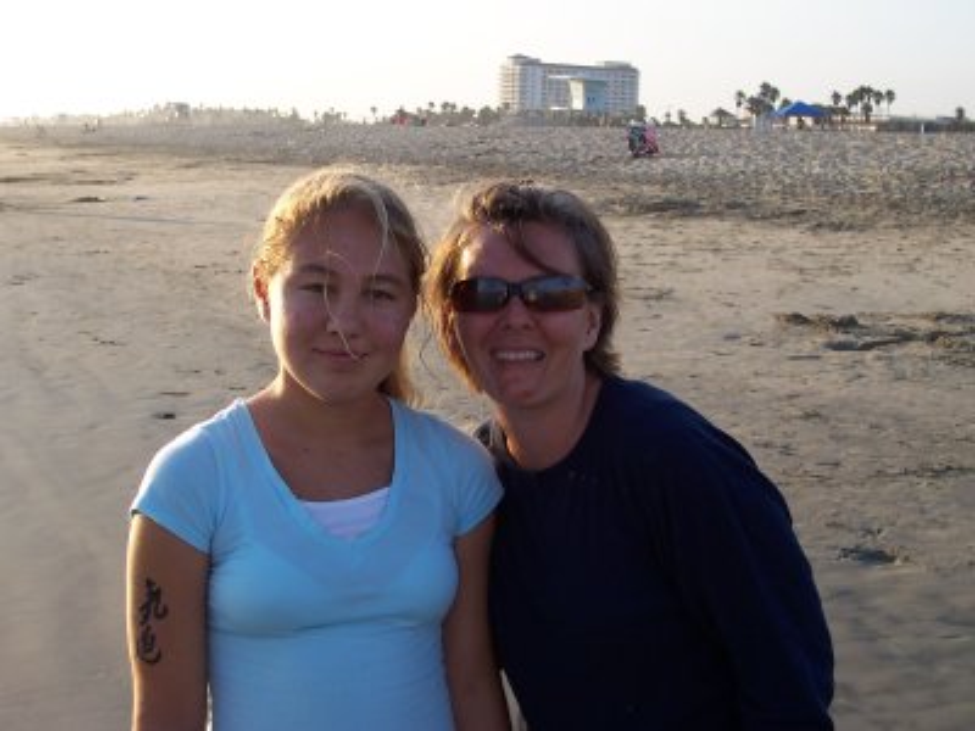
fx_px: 1605
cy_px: 366
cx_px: 488
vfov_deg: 25.7
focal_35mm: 57
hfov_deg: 33.8
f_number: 3.4
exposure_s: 1/350
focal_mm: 8.6
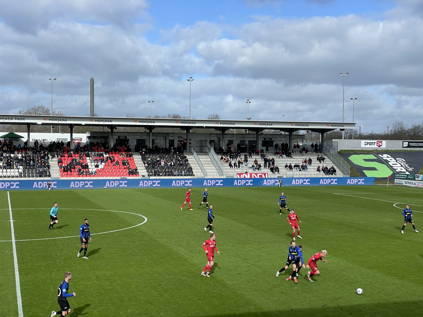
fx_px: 635
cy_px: 158
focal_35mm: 52
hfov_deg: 36.8
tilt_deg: -2.1
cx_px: 212
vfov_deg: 28.0
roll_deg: +0.0
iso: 25
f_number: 2
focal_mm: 6
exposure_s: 1/1776
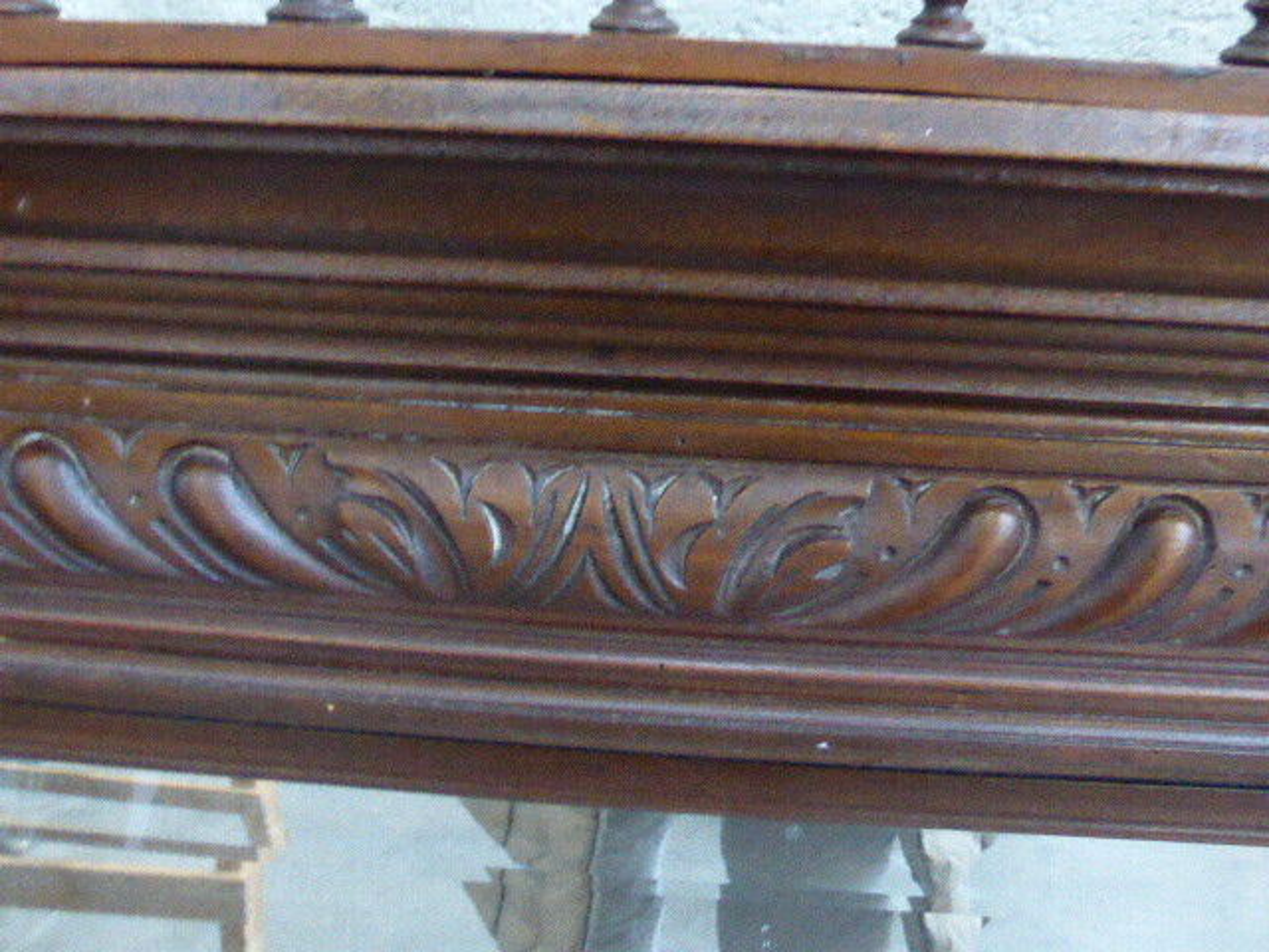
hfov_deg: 58.4
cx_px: 634
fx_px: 1136
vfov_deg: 45.4
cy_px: 476
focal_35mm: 31
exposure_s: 1/15
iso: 2500
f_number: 3.6
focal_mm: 5.4
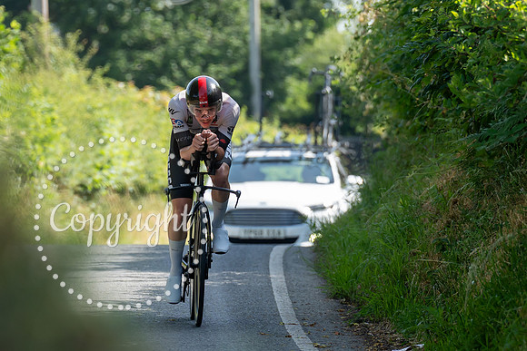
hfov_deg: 4.3
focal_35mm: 485
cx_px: 189
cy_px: 257
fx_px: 7100
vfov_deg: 2.8
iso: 500
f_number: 4
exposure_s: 1/1000
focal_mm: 200
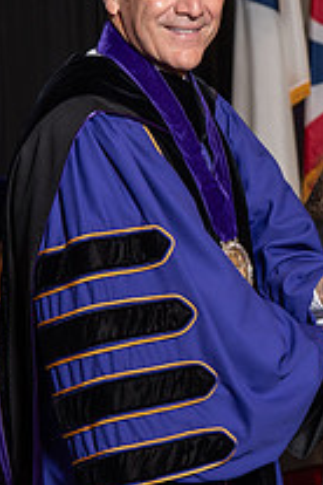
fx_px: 2638
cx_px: 335
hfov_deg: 7.0
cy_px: 182
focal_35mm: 196
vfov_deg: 10.5
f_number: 5
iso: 1000
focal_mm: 70
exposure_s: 1/200
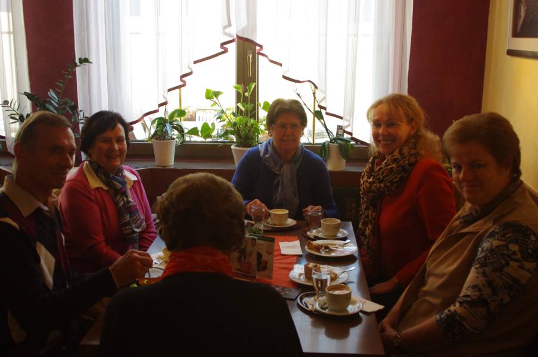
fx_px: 627
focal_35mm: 42
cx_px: 269
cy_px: 178
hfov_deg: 46.4
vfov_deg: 31.8
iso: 800
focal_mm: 28
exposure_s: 1/60
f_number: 5.6
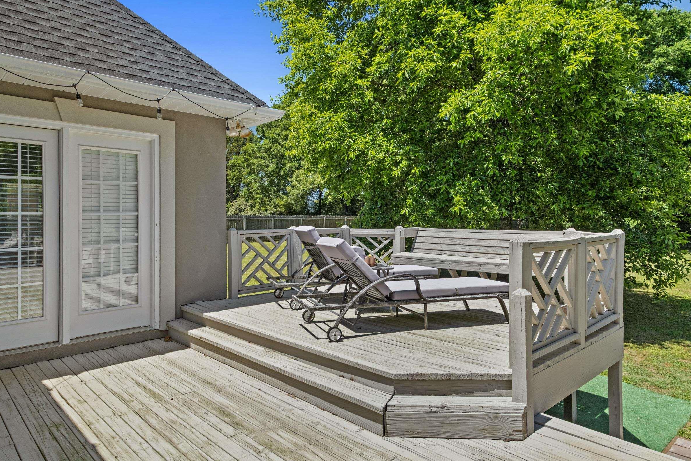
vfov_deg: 57.2
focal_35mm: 22
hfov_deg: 78.5
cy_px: 227
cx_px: 331
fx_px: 422
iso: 400
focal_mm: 13.8
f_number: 7.1
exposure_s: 1/250
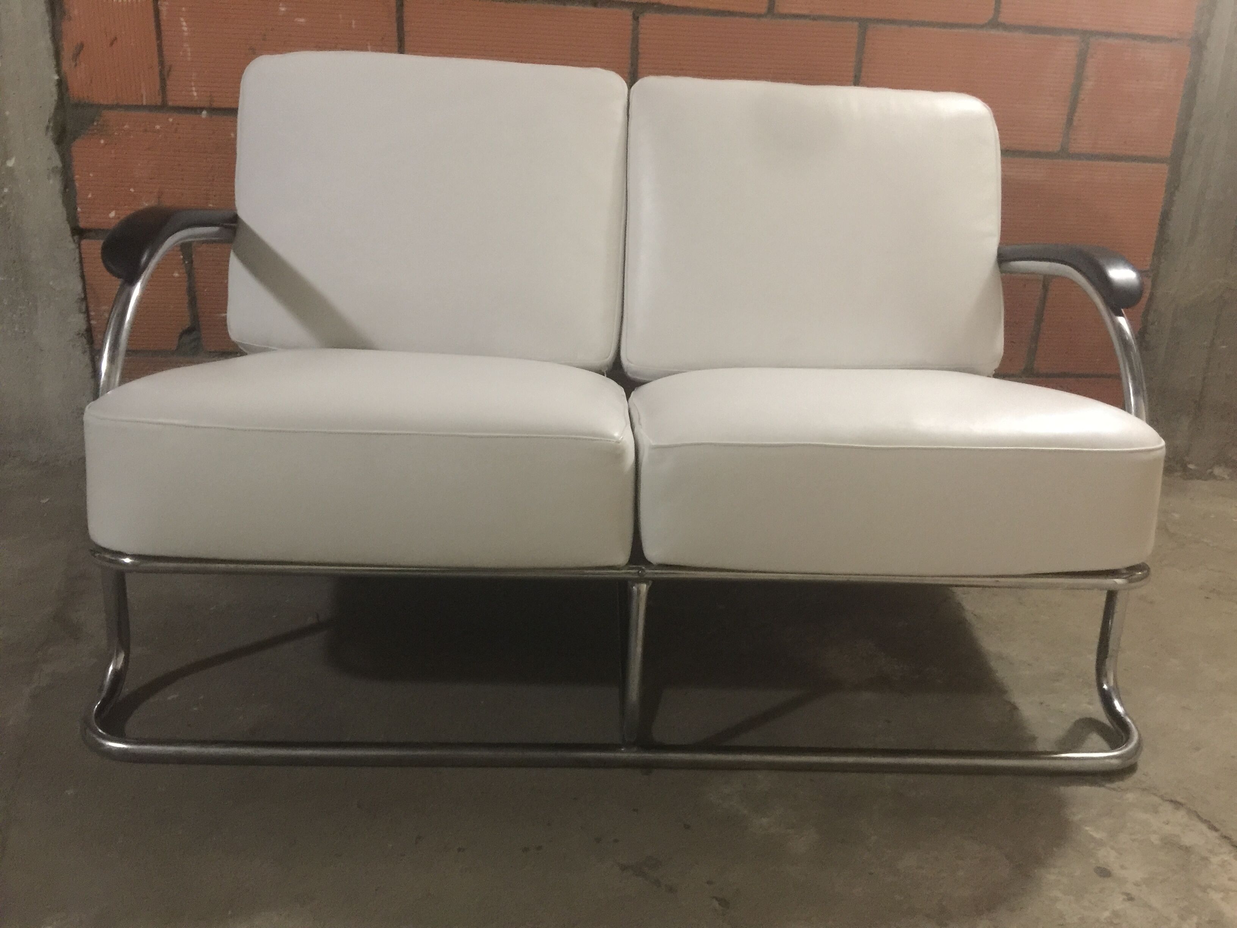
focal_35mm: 29
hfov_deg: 61.7
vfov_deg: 48.2
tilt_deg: -19.7
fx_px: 1036
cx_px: 618
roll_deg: -3.2
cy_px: 464
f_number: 2.2
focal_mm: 4.15
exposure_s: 1/4
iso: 125
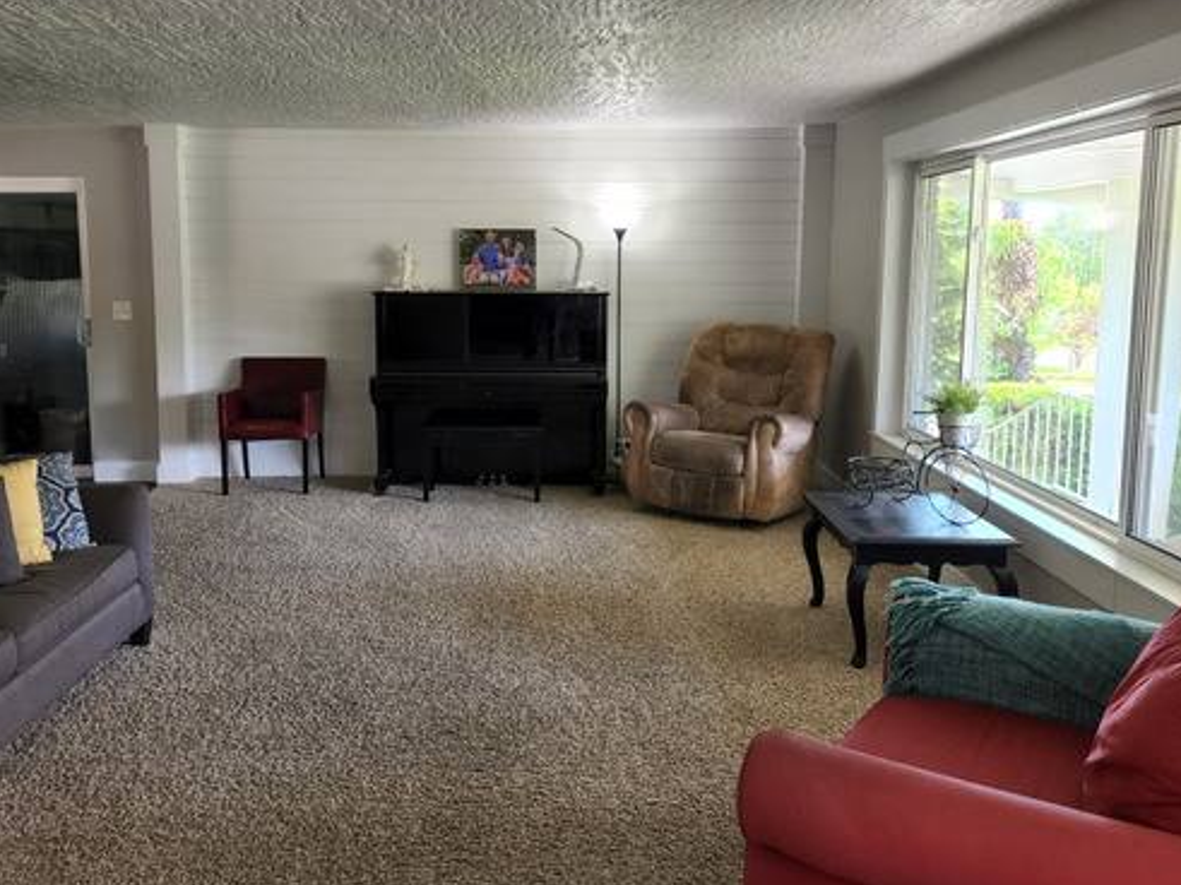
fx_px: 1023
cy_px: 373
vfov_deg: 46.6
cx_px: 536
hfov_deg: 59.9
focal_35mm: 30
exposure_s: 1/120
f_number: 1.8
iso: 200
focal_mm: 5.4
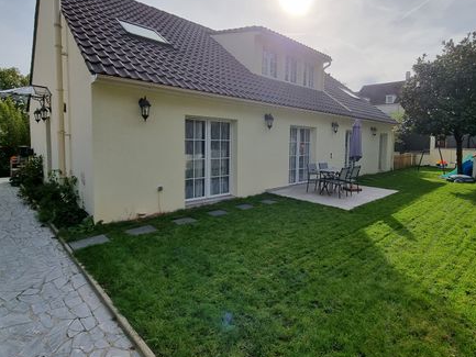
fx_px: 248
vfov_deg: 71.4
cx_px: 257
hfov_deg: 87.6
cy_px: 160
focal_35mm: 18
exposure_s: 1/2720
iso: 50
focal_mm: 2.2
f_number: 2.2
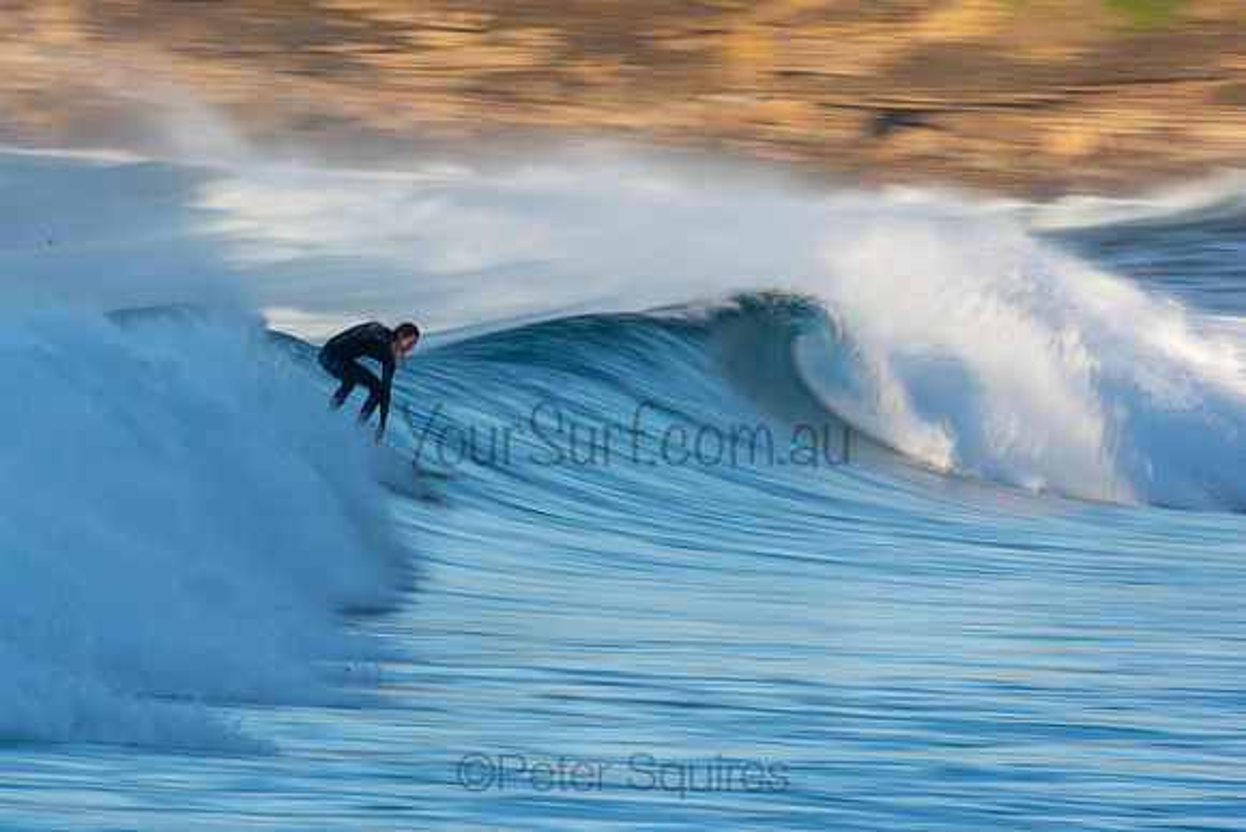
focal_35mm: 750
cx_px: 623
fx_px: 25963
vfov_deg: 1.8
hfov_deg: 2.7
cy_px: 416
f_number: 25
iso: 100
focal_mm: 500
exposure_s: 1/20
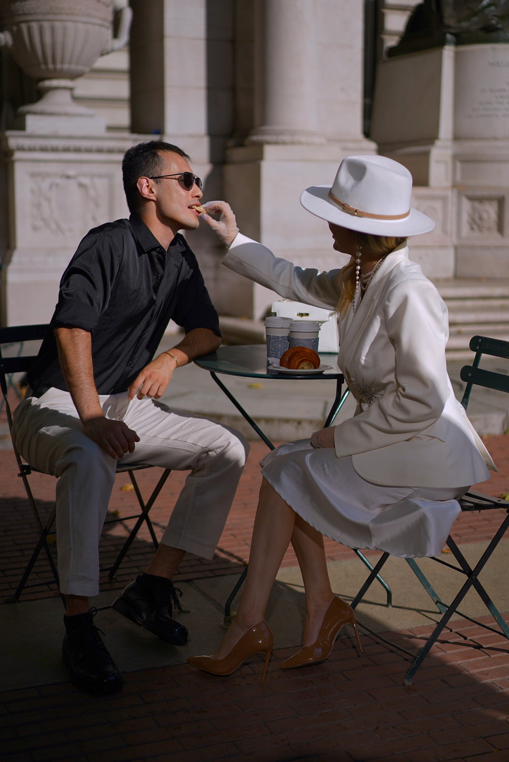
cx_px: 254
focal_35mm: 55
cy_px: 381
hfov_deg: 24.7
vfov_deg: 36.2
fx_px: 1164
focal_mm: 55
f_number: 2
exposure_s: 1/3200
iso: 50
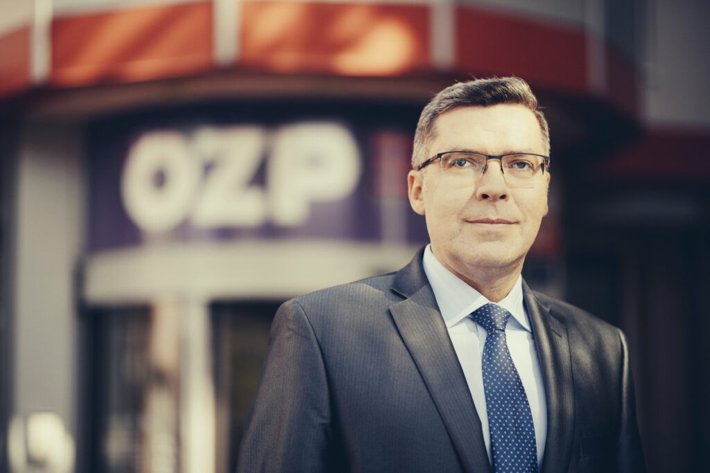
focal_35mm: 85
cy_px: 236
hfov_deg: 23.9
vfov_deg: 16.1
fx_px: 1677
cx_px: 355
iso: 100
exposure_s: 1/800
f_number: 1.8
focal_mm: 85
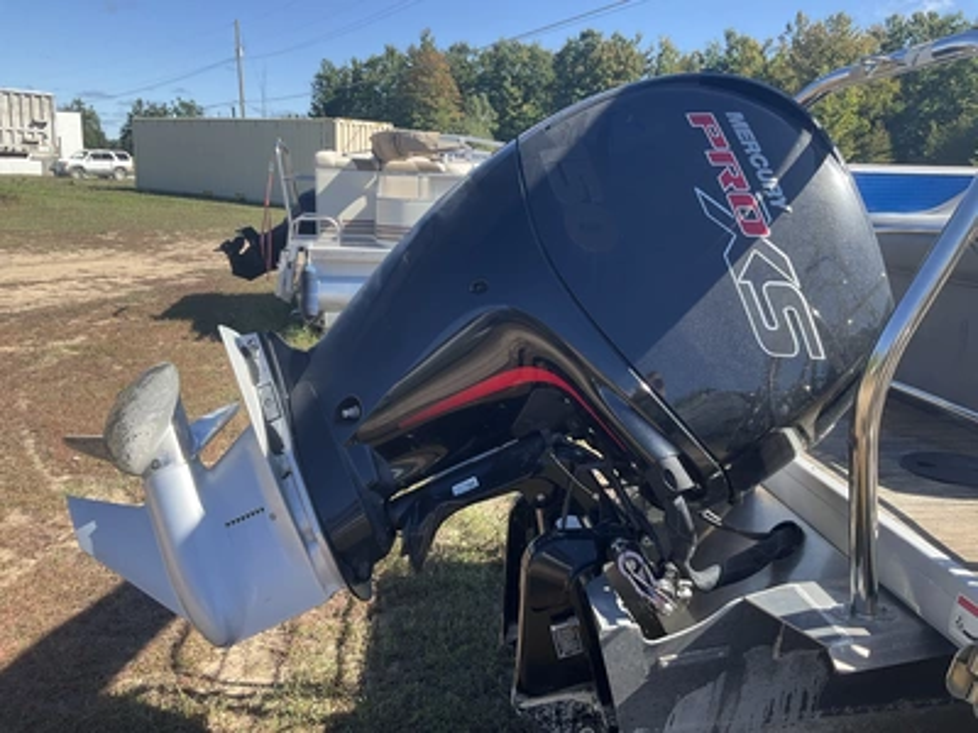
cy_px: 366
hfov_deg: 61.7
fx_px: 819
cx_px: 489
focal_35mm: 29
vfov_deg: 48.2
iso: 25
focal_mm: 3
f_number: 1.8
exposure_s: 1/534
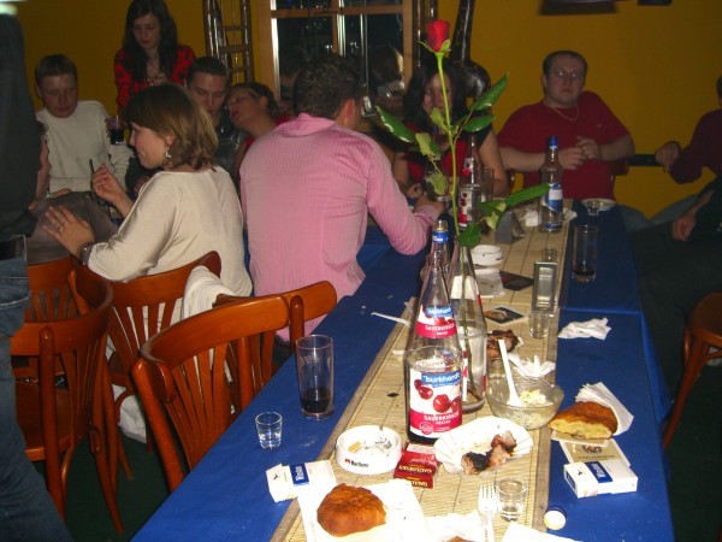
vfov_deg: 37.7
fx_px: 793
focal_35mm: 38
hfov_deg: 49.0
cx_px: 361
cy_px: 271
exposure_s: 1/60
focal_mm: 7.9
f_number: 2.8
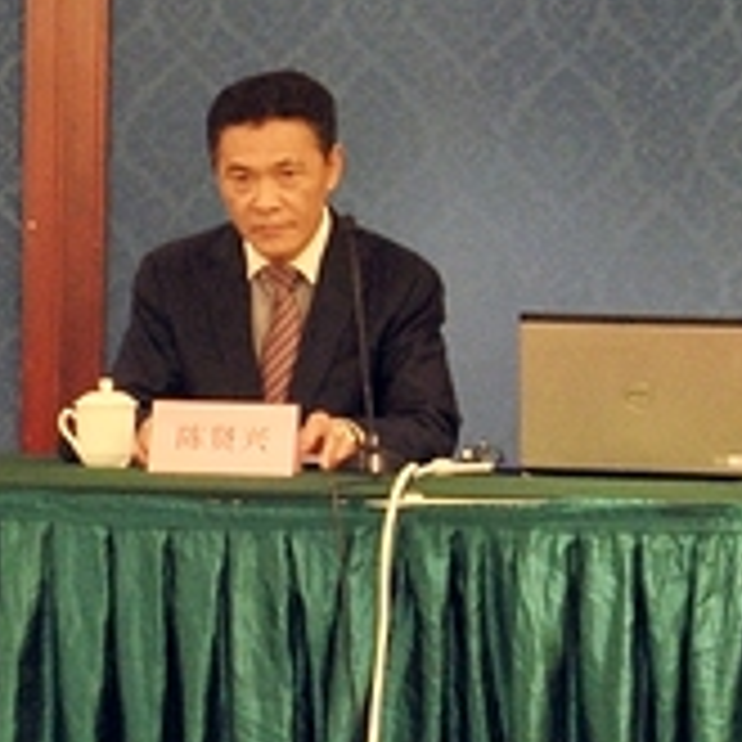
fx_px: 4268
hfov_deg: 9.8
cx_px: -211
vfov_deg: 9.9
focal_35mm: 176
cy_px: 263
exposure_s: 1/15
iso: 320
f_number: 5.6
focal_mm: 38
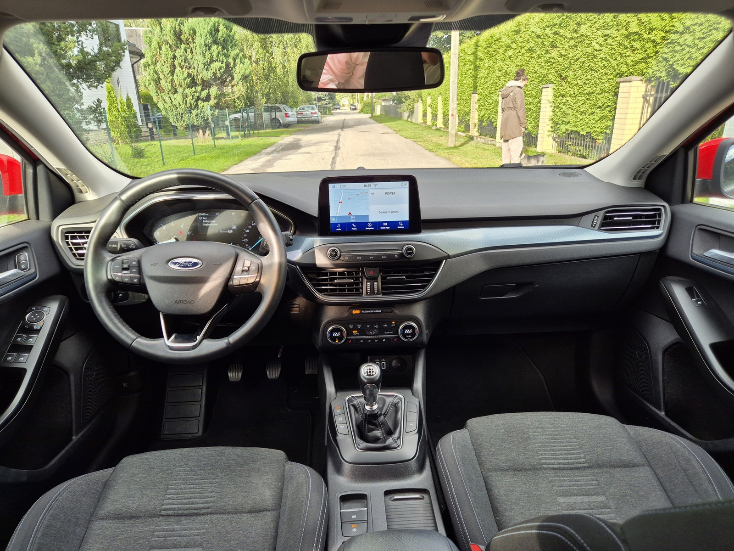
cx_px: 367
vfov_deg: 58.9
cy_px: 276
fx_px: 488
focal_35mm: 23
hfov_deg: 73.9
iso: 50
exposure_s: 1/180
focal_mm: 5.4
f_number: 1.8
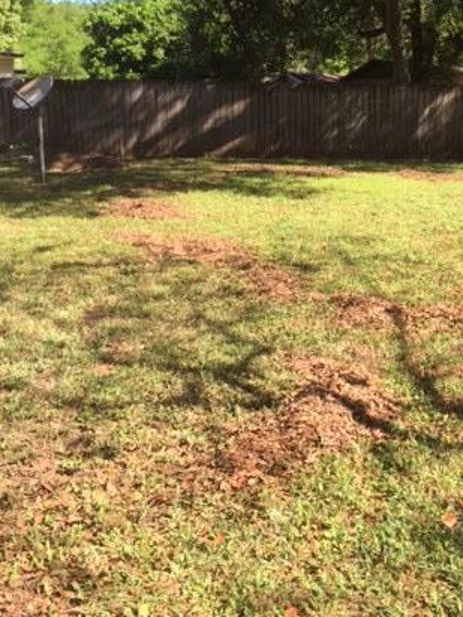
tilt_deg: -9.0
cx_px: 348
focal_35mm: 45
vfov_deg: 41.8
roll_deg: -0.3
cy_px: 237
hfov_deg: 31.6
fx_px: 803
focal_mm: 4.15
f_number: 2.2
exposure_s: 1/557
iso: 32
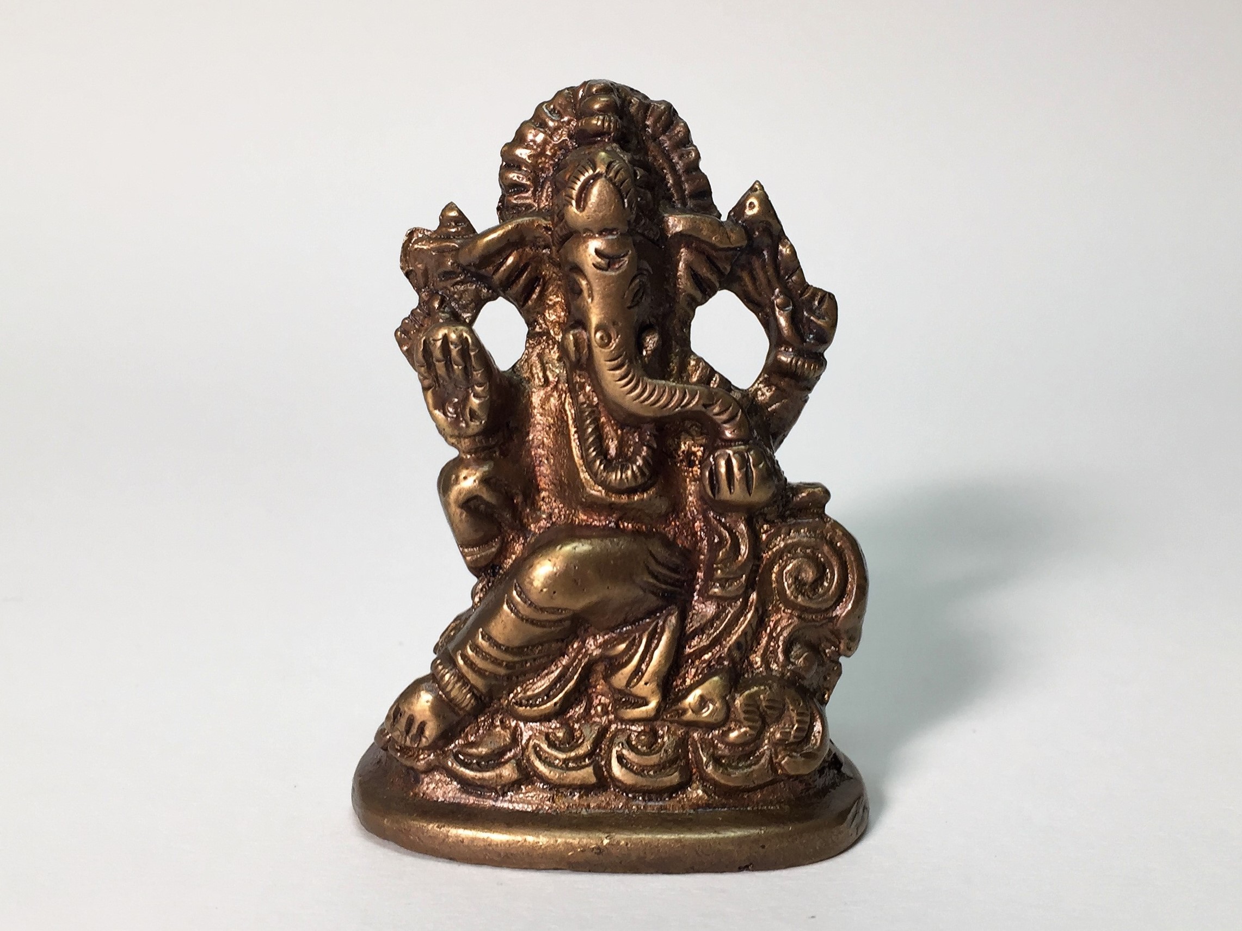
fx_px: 1040
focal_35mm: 29
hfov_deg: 61.7
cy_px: 466
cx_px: 621
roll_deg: -1.0
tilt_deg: -8.8
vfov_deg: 48.2
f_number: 2.2
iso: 40
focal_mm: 4.15
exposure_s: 1/50
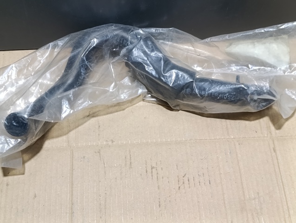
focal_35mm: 46
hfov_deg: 41.2
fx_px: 394
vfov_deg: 31.6
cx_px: 148
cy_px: 112
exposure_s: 1/99.9
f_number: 1.6
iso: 800
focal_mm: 6.14
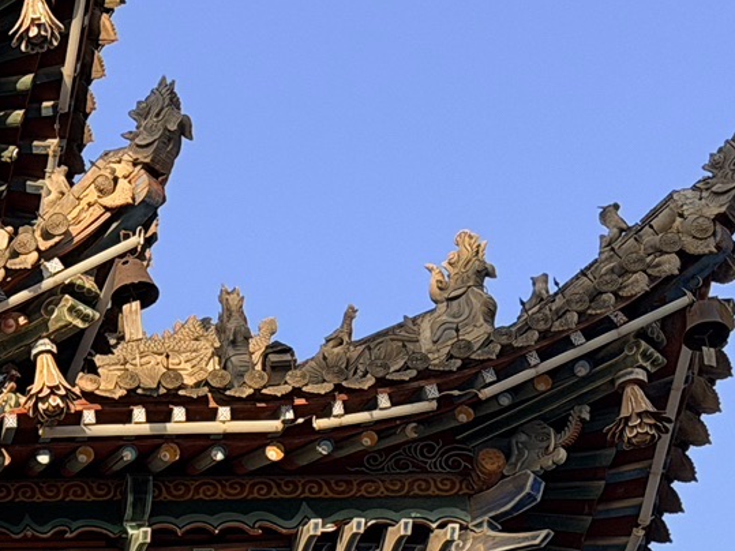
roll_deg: +1.0
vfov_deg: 8.2
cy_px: 705
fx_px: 3779
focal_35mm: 178
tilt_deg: +31.2
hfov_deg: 10.5
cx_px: -518
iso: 64
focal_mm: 6.76
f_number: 1.78
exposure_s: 1/1330
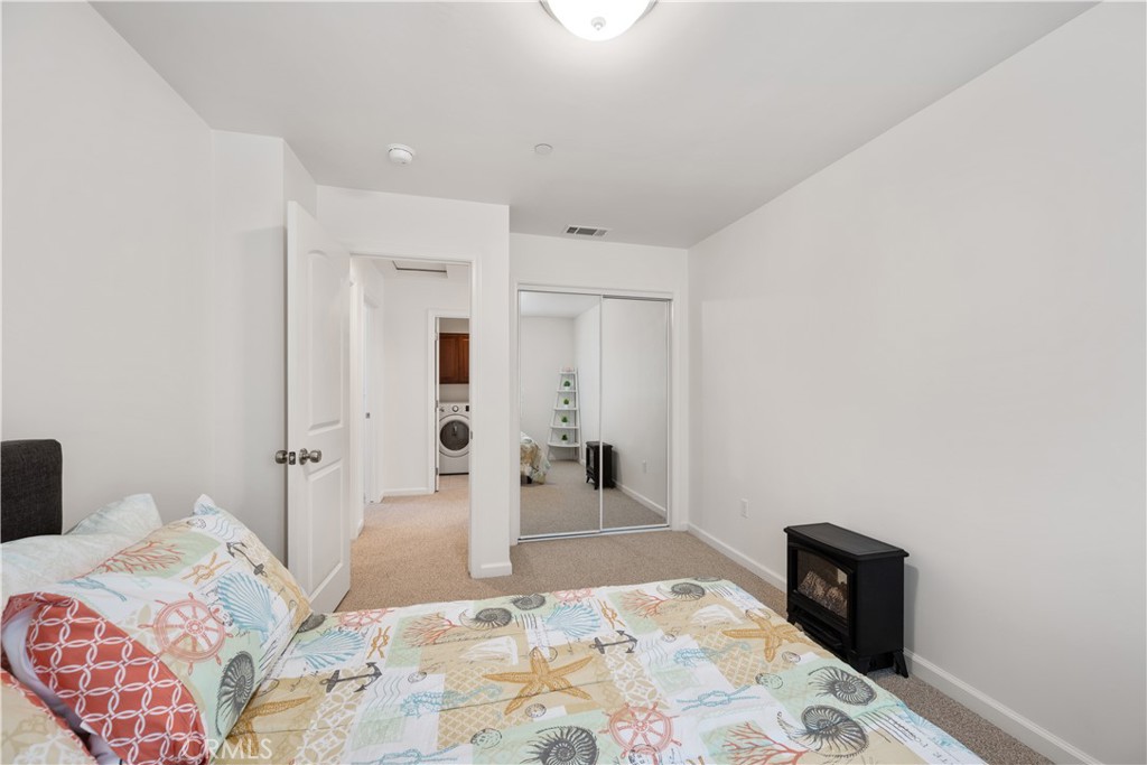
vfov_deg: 81.2
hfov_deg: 104.2
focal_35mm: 14
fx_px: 446
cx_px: 574
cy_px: 382
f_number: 8
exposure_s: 1/5
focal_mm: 14
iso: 100
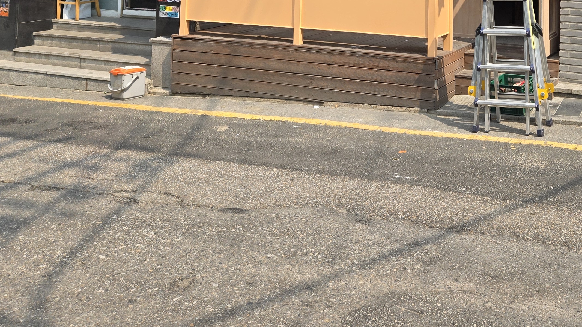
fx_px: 725
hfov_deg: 42.6
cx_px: 423
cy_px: -72
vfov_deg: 23.2
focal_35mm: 47
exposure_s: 1/2503
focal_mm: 5.4
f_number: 1.8
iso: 80
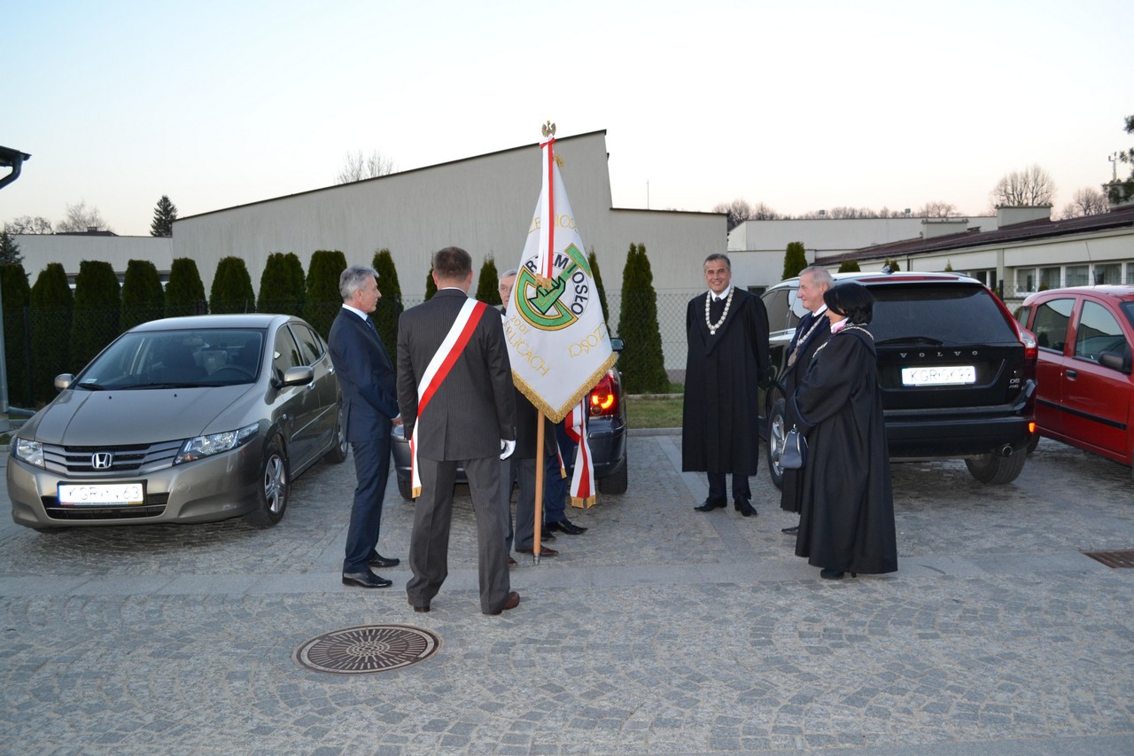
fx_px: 945
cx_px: 567
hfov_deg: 61.9
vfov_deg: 43.6
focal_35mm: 30
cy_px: 378
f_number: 4
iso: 400
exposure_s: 1/100
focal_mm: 20
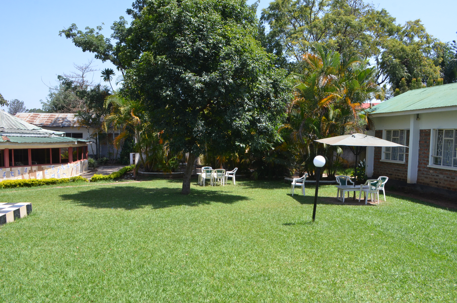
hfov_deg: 67.5
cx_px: 228
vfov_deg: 47.7
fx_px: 342
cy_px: 152
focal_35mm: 27
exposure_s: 1/400
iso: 640
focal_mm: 18
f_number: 10
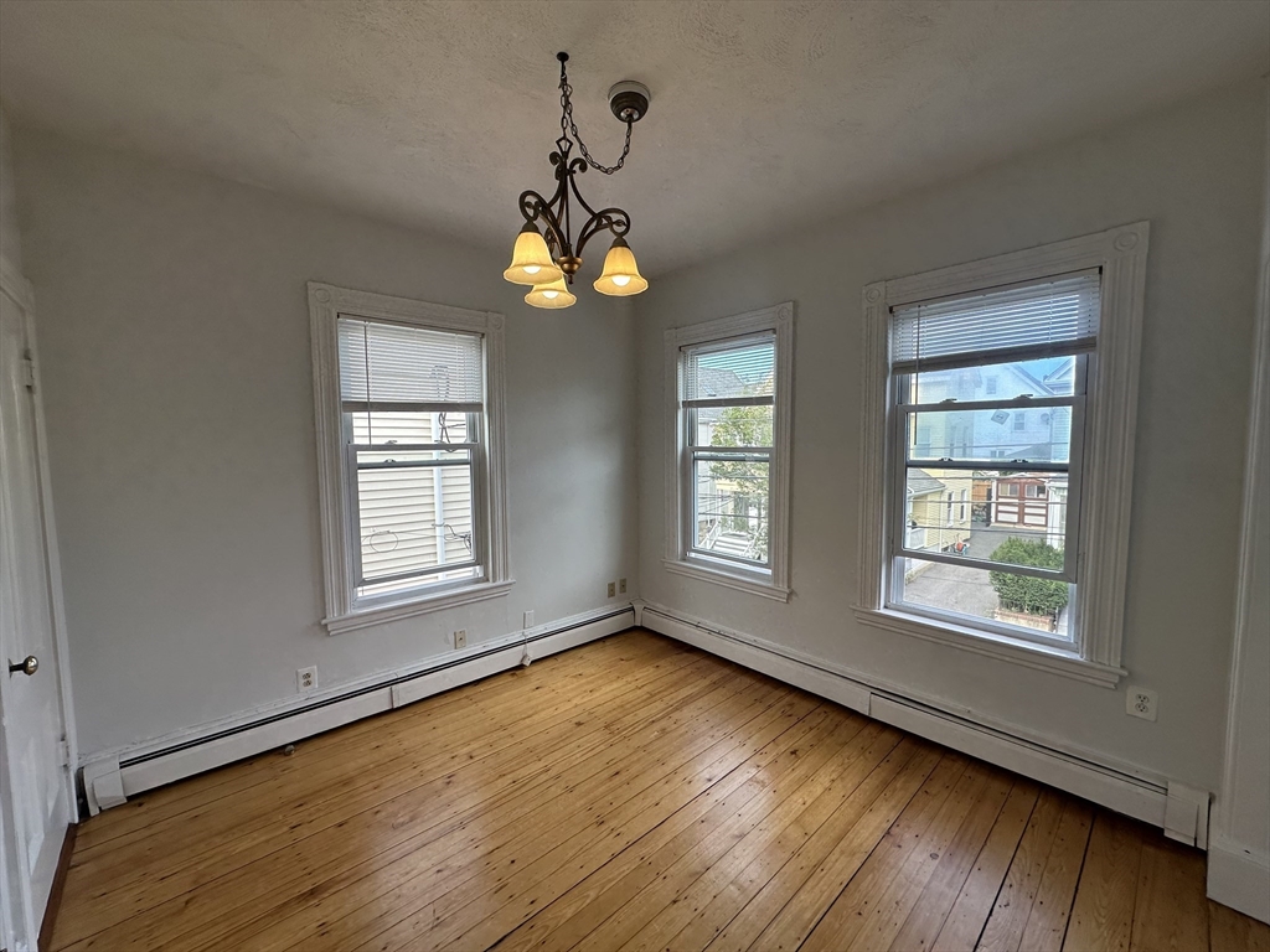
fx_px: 514
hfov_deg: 102.1
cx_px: 635
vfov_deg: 85.7
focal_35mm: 14
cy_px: 476
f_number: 2.2
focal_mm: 2.22
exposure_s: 1/134
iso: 40
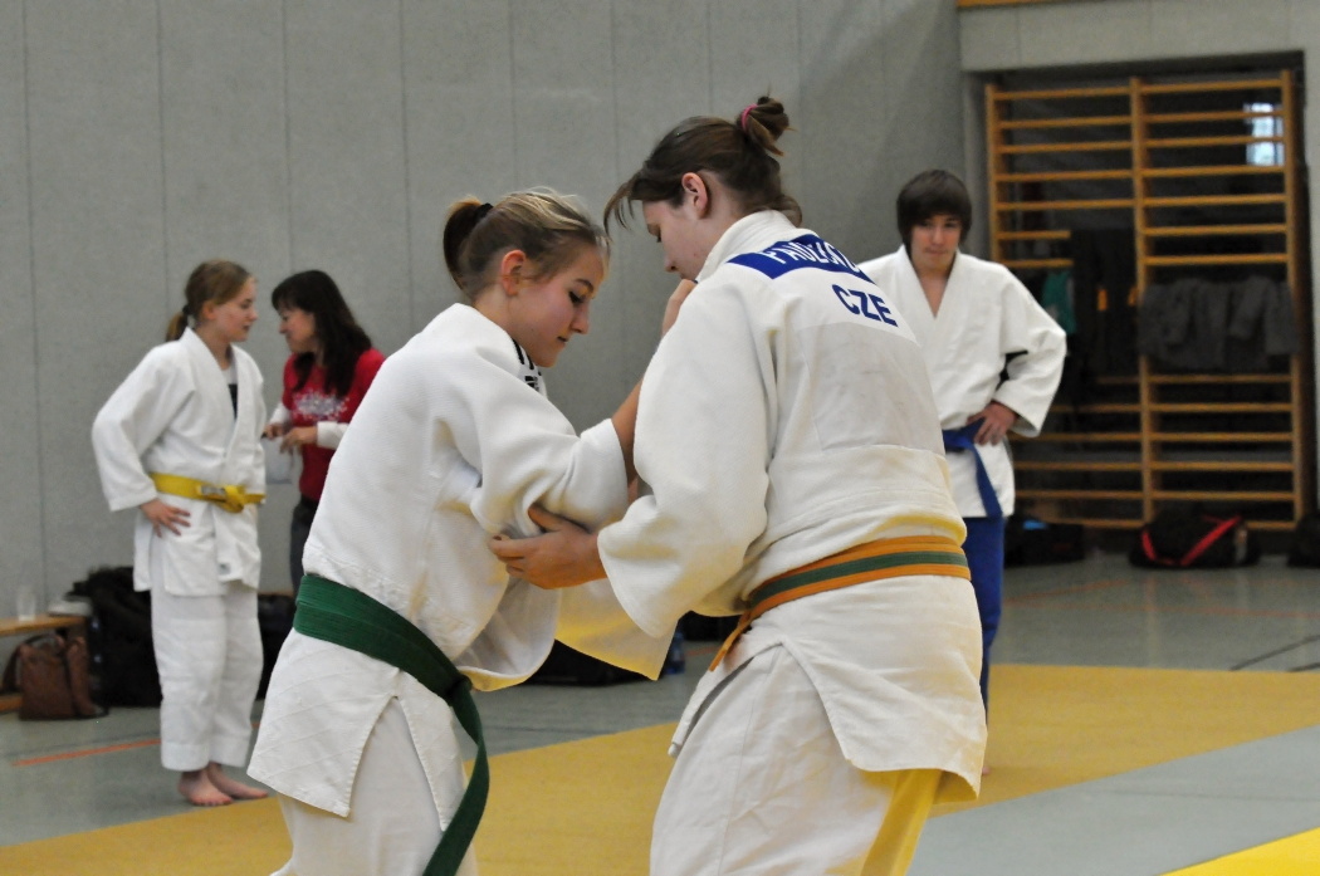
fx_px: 3845
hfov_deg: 19.5
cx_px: 660
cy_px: 438
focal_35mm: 105
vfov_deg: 13.0
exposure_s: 1/400
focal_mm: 70
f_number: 5
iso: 2500
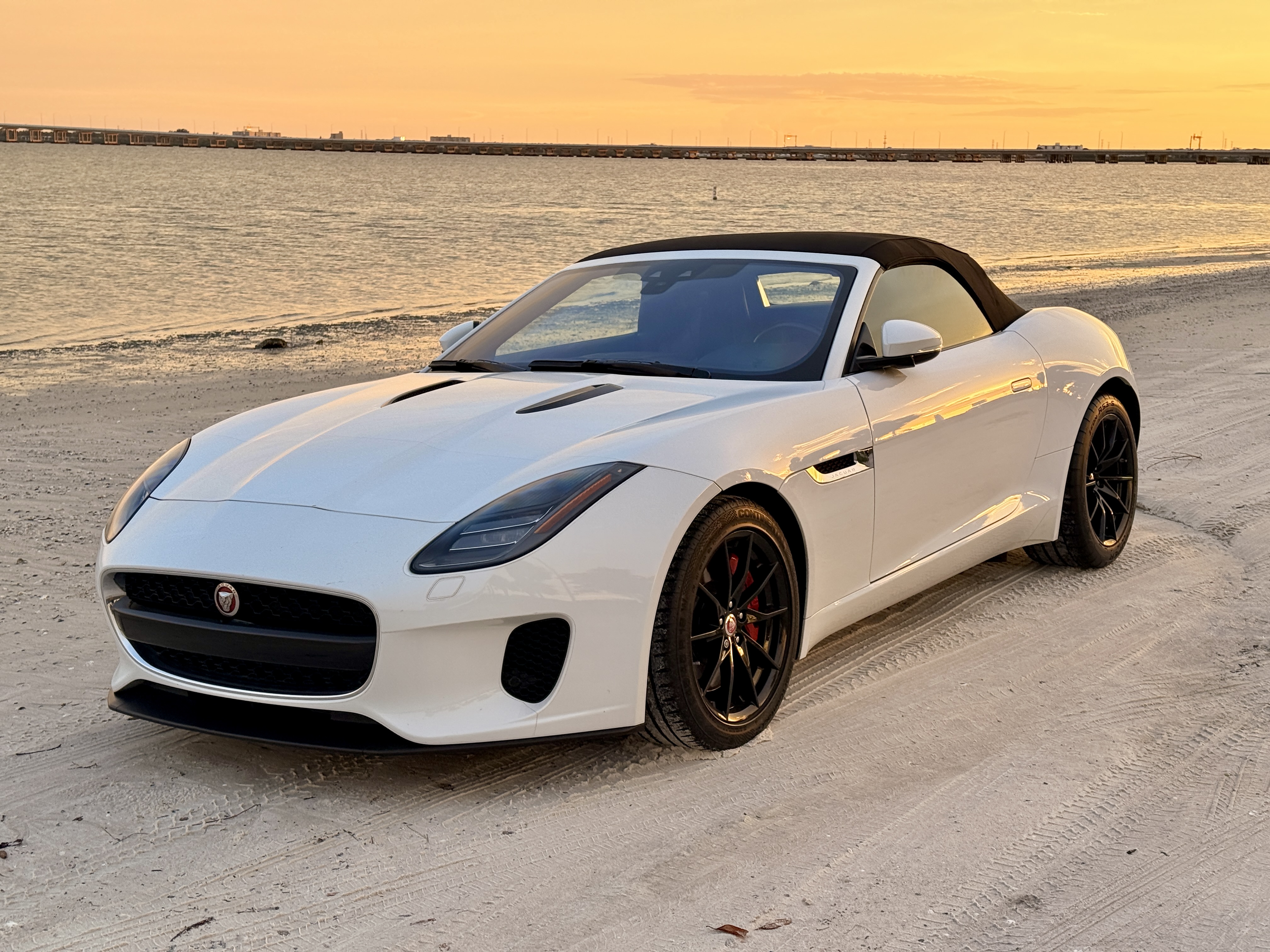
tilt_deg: -10.6
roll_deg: -1.3
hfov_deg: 39.7
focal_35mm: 48
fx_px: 1761
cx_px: 635
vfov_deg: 30.3
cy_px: 476
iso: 80
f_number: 1.78
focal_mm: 6.76
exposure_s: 1/212
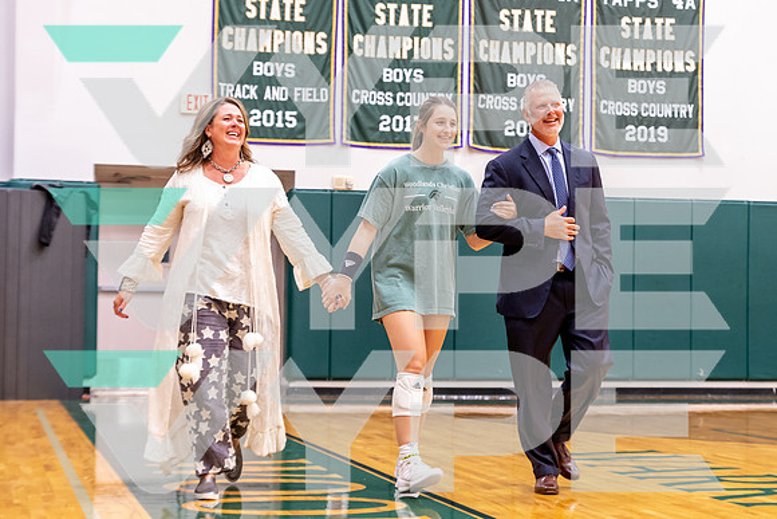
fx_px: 1813
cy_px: 253
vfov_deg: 16.3
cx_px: 441
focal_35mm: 84
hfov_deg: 24.2
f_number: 3.5
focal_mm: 63
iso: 2500
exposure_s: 1/125
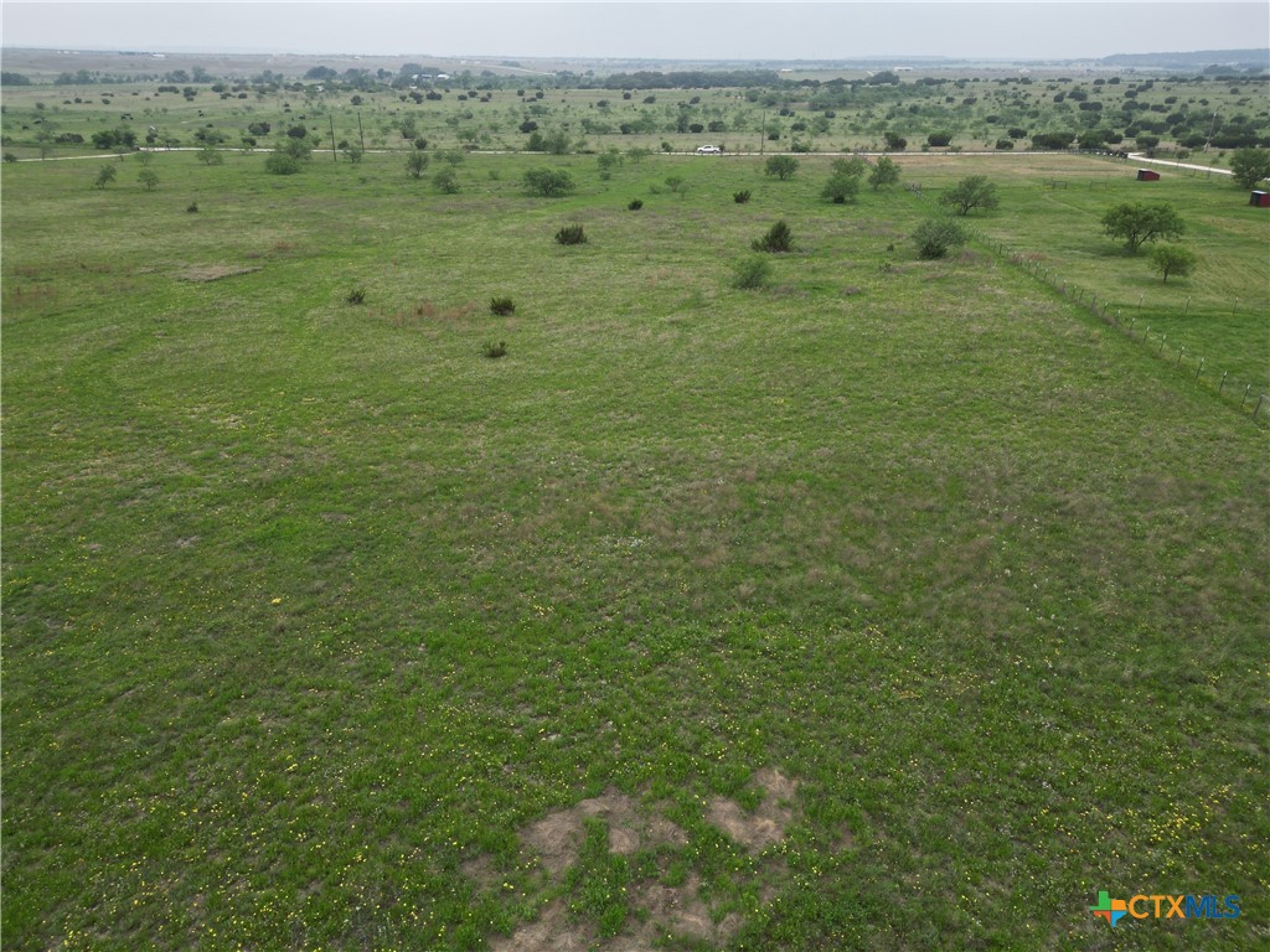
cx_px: 635
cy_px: 476
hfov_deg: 71.6
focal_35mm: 24
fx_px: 881
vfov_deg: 56.8
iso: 100
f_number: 1.7
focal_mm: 6.72
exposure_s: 1/1250
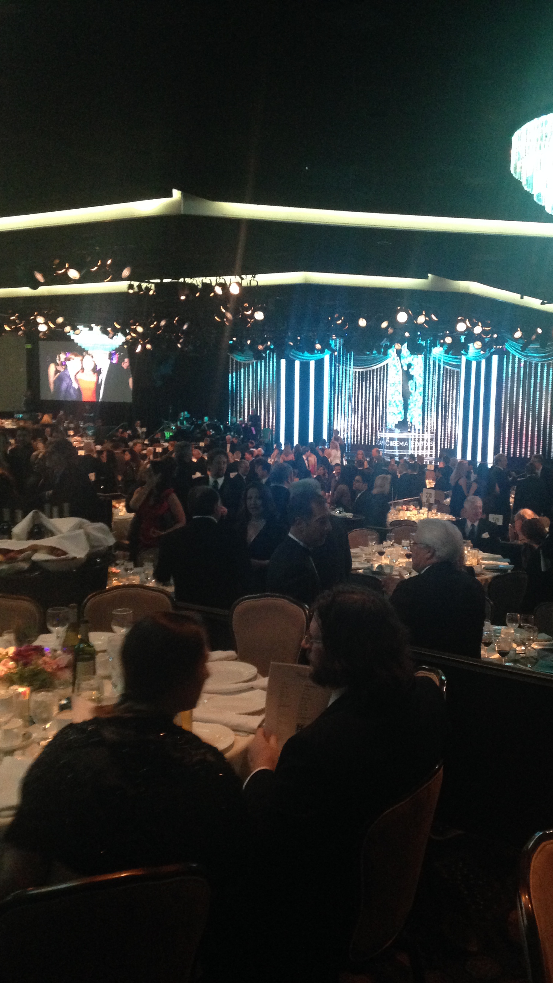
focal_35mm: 36
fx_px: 938
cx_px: 347
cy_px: 492
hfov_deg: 32.7
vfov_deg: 55.3
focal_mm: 4.12
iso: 400
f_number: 2.4
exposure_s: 1/20
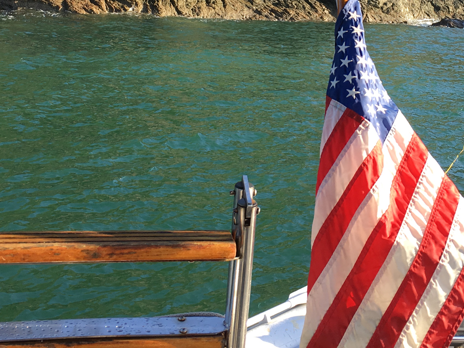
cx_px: 305
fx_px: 804
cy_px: 37
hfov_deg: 31.9
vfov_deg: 23.8
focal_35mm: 60
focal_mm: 4.15
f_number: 2.2
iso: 25
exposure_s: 1/297
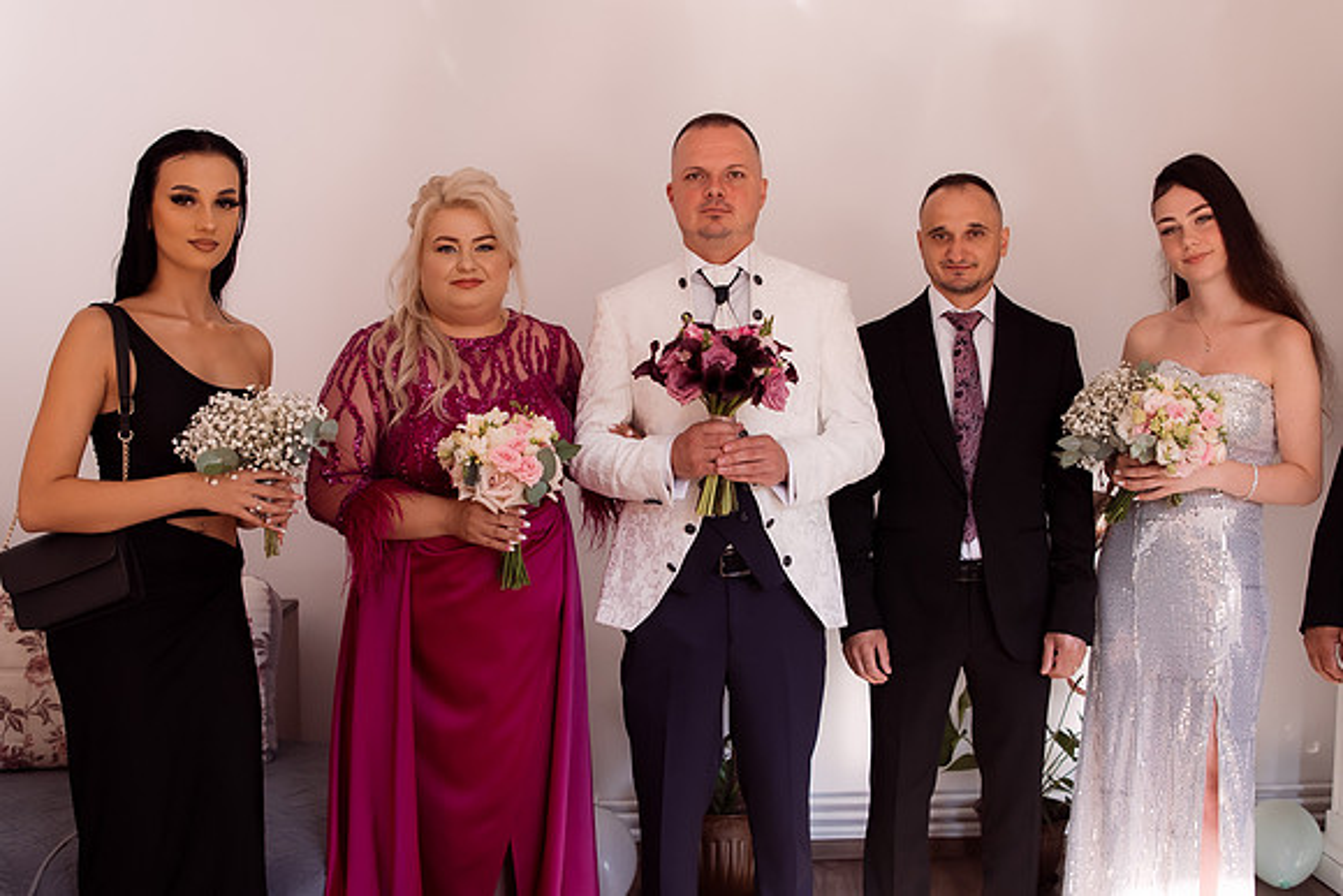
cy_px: 448
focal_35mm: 37
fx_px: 1386
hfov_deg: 51.7
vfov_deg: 35.8
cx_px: 692
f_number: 3.2
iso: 800
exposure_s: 1/320
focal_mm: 23
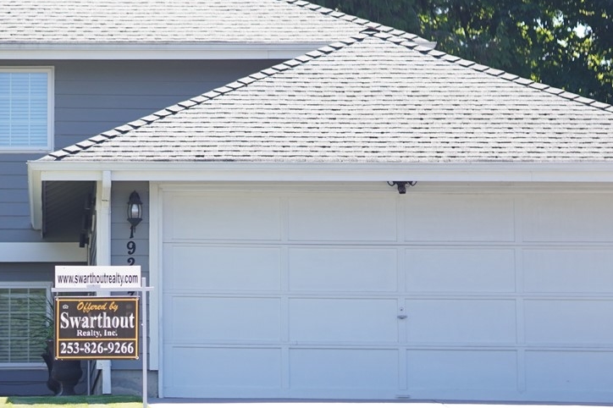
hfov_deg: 10.4
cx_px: 88
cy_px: 152
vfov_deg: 7.0
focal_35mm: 197
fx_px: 3353
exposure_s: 1/2500
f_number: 1.4
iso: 100
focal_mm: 56
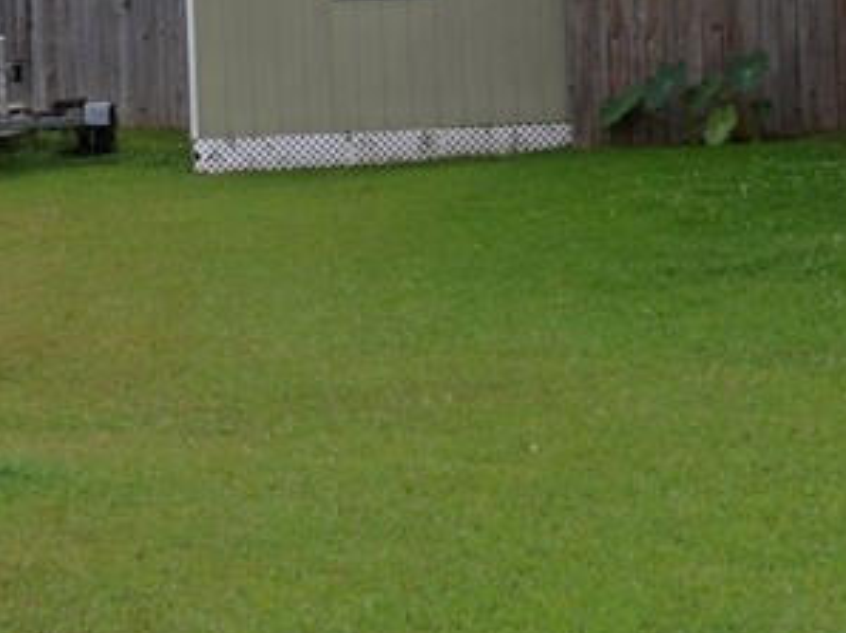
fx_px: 3858
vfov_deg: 9.3
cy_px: -95
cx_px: 498
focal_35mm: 158
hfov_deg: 12.5
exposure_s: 1/200
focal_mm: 30
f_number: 4.5
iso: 200
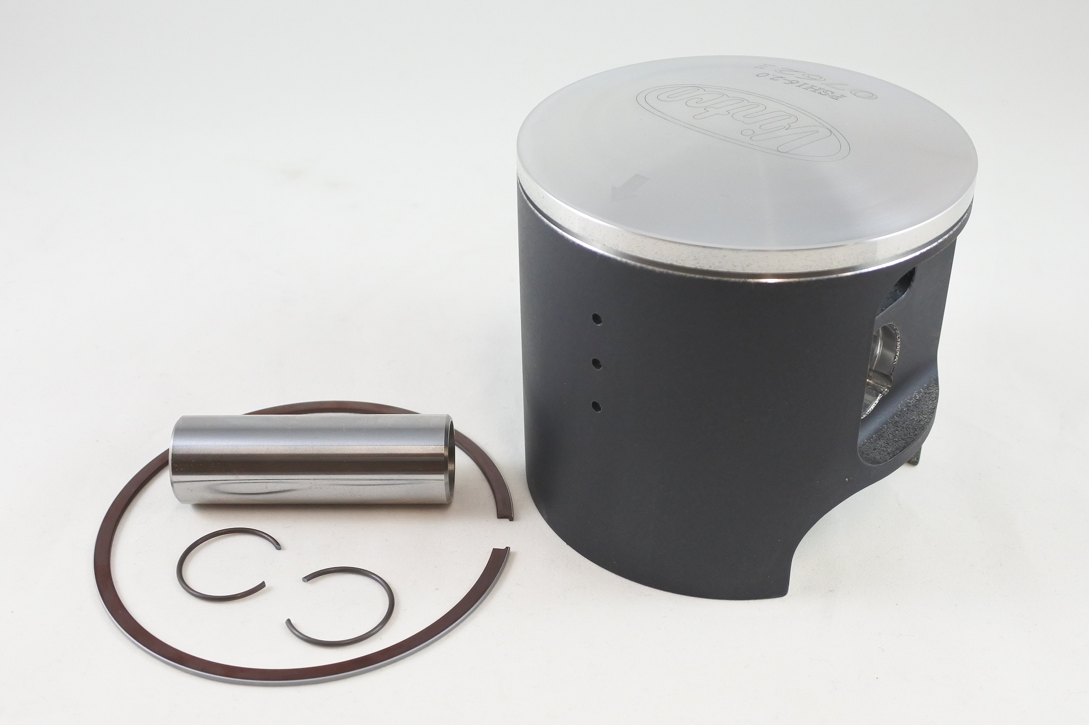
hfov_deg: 60.3
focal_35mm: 31
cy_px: 374
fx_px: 937
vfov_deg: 42.3
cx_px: 562
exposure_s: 1/125
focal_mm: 11.4
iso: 450
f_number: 3.8
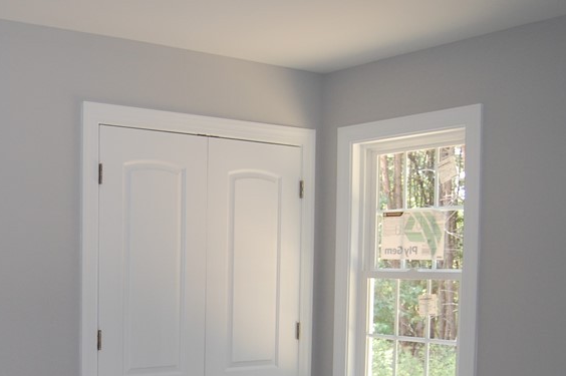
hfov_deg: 36.5
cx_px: 90
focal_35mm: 52
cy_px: 330
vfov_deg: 25.2
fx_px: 817
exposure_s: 1/60
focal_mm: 18
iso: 400
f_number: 3.5
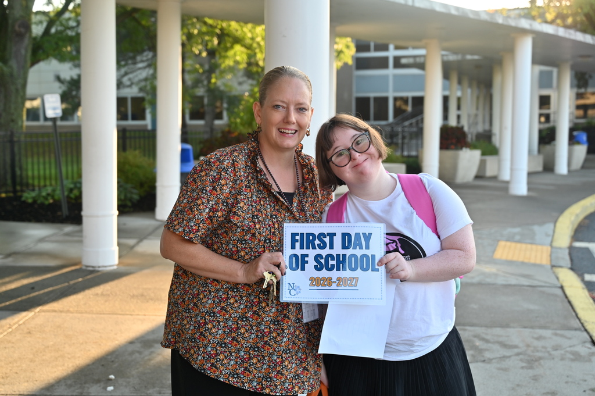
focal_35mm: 45
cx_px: 298
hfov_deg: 43.6
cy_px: 198
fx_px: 743
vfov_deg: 29.8
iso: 220
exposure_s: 1/250
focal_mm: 45
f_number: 4
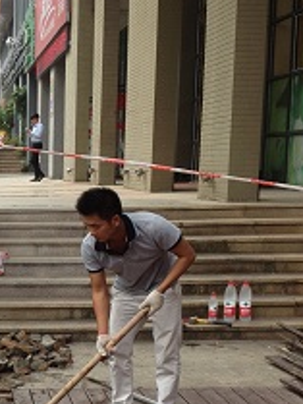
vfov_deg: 23.5
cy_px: 319
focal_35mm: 82
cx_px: -50
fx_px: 956
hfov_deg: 17.3
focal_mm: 4.28
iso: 50
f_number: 2.4
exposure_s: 1/370
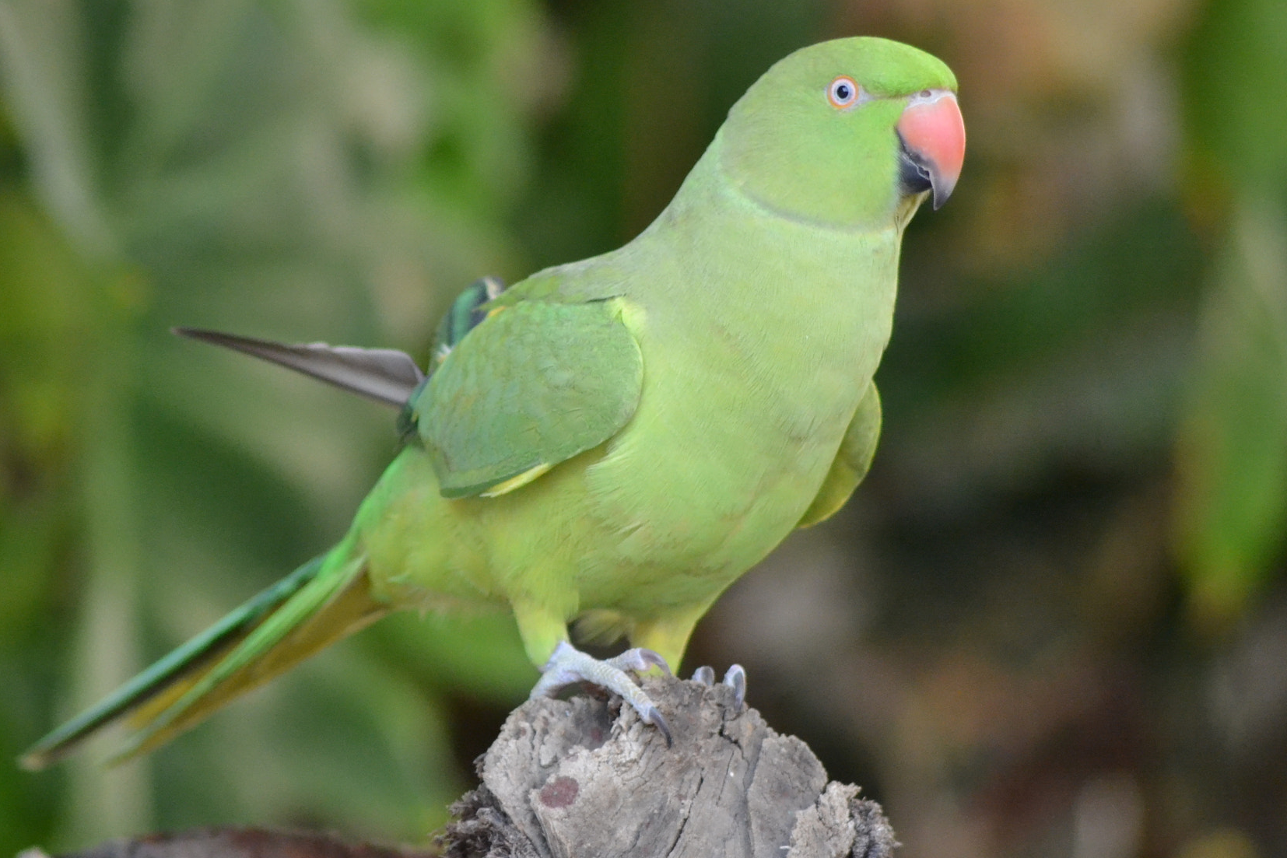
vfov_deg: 2.5
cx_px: 533
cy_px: 393
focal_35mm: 557
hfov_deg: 3.7
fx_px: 19913
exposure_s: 1/1250
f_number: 5.6
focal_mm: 300
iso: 3200
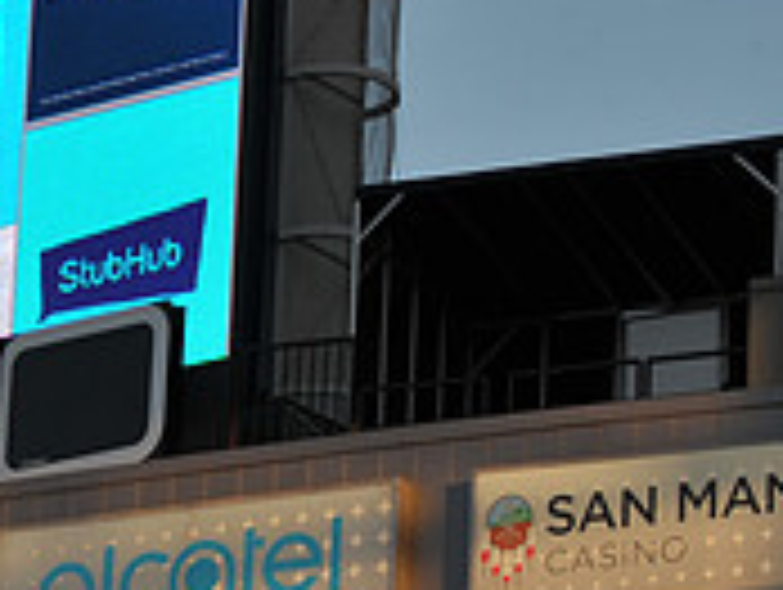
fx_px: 6229
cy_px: 153
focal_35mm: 275
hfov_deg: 7.1
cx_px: -360
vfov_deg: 5.4
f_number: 8
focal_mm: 86
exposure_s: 1/250
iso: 200
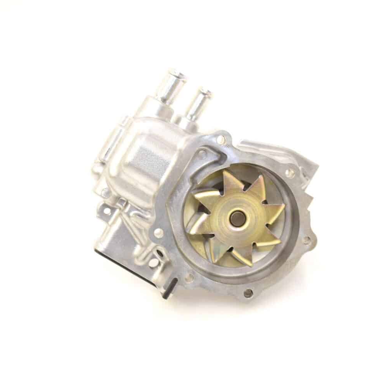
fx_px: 1326
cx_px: 200
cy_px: 192
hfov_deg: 16.5
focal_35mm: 106
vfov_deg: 16.5
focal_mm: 55
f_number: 5.6
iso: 400
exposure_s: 1/100
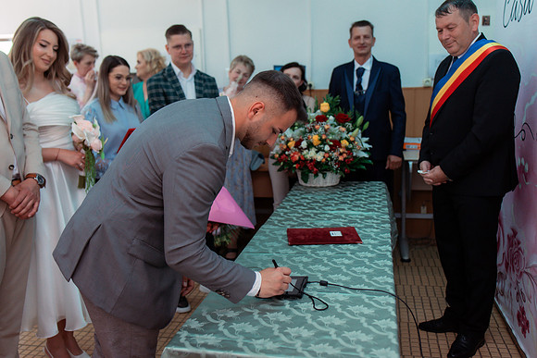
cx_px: 268
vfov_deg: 37.9
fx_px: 522
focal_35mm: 35
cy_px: 179
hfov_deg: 54.4
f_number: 3.2
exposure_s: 1/320
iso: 800
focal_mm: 35
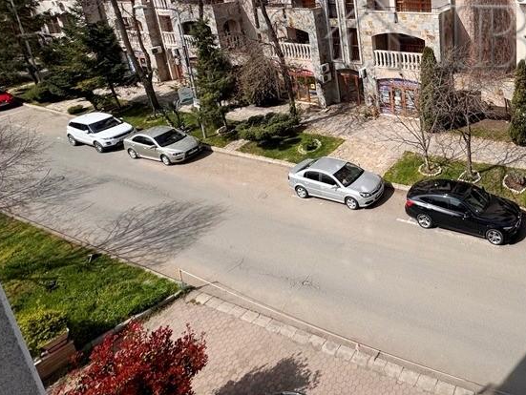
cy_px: 45
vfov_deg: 48.0
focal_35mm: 26
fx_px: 395
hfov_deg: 58.5
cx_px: 464
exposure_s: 1/1880
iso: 50
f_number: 2.2
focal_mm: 2.22
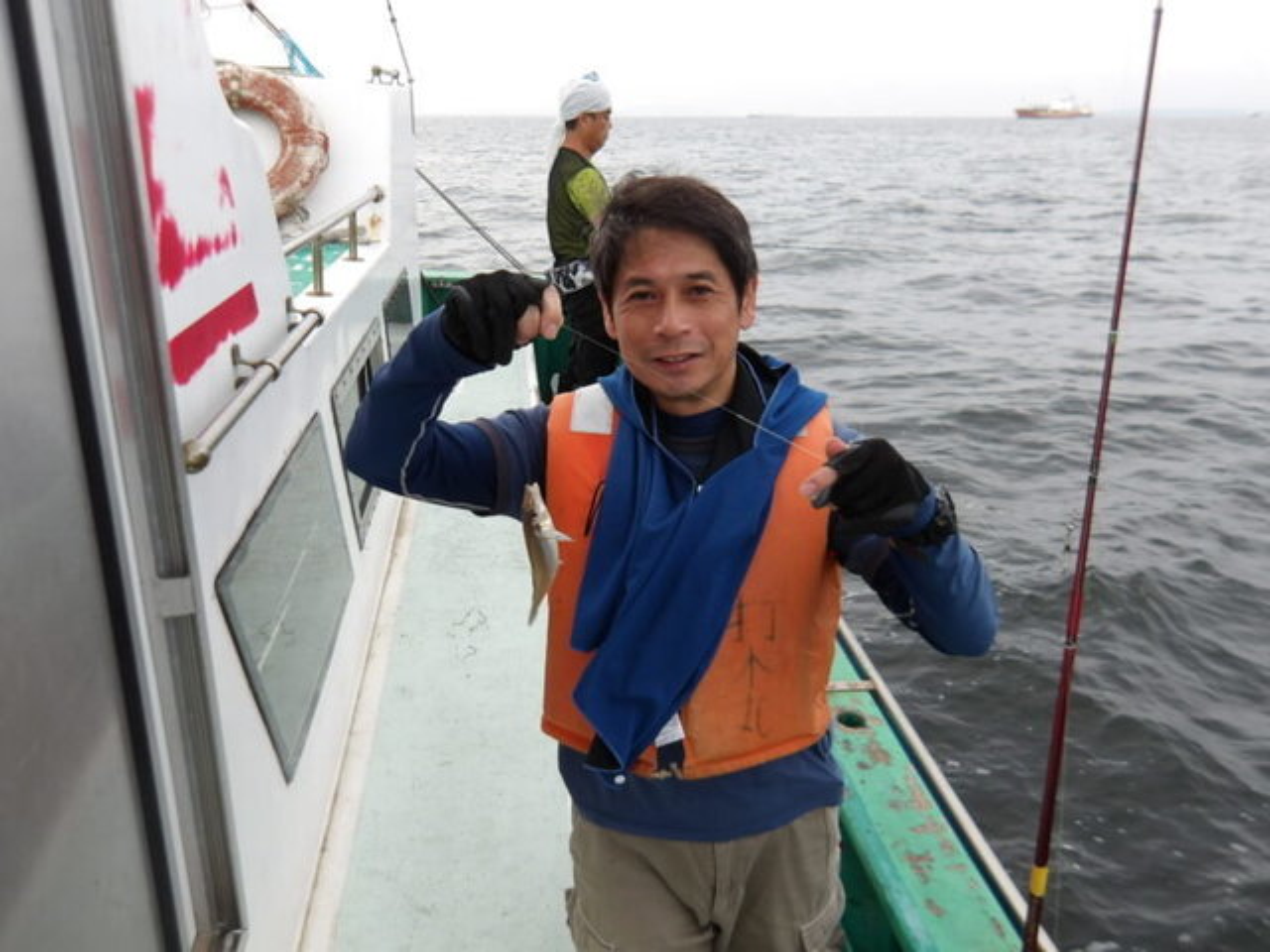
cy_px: 476
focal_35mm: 27
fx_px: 991
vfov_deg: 51.4
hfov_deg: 65.3
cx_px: 635
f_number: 3
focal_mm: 4.9
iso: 100
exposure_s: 1/449
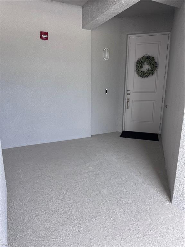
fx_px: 171
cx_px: 92
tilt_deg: -13.5
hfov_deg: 56.8
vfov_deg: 71.6
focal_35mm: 24
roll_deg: -0.2
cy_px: 124
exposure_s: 1/134
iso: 50
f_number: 1.78
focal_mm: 6.76
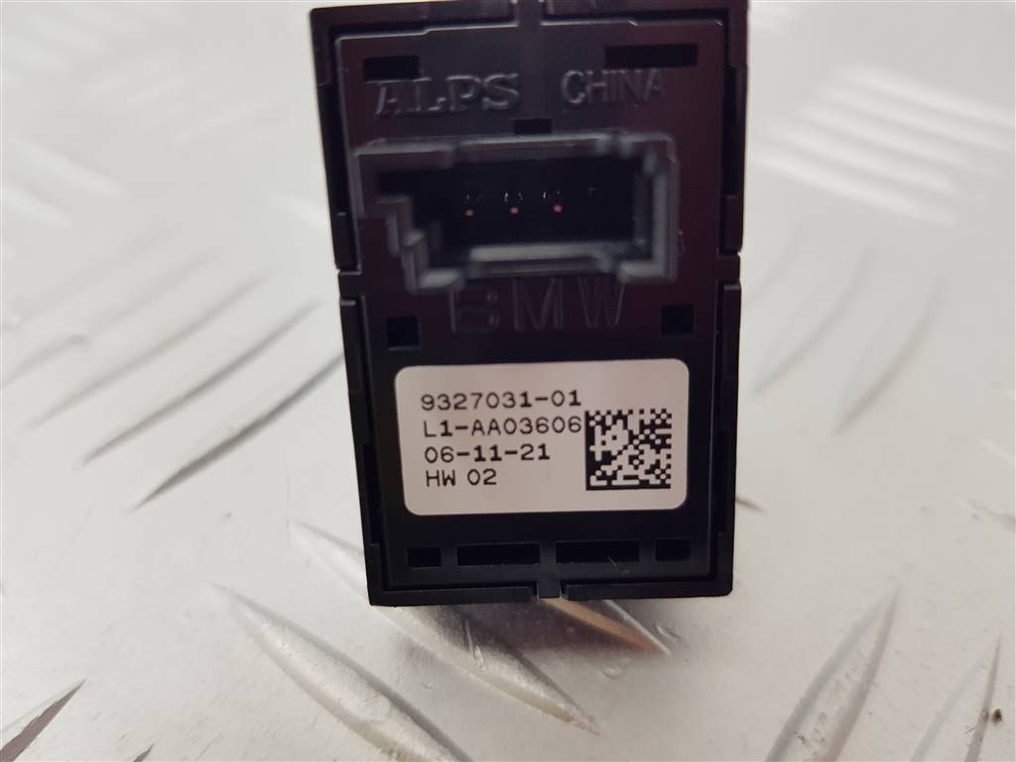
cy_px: 381
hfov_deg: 67.3
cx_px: 508
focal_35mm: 26
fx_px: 763
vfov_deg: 53.1
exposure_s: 1/100
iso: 100
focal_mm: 4.2
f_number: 1.7
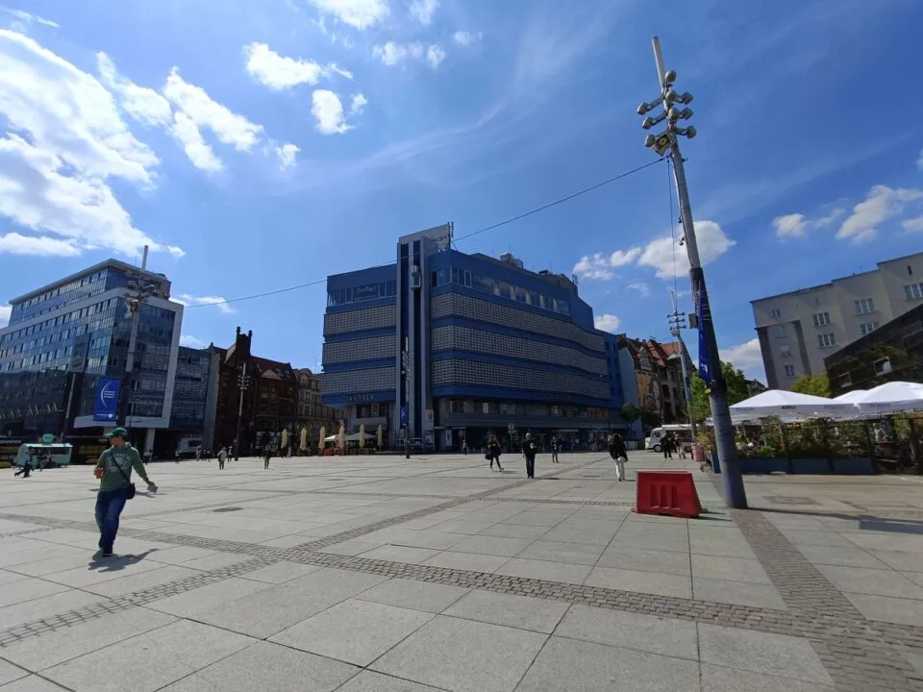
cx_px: 462
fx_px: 427
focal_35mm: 16
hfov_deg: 94.5
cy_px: 346
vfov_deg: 78.1
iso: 64
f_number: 2.2
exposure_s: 1/2439
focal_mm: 2.78
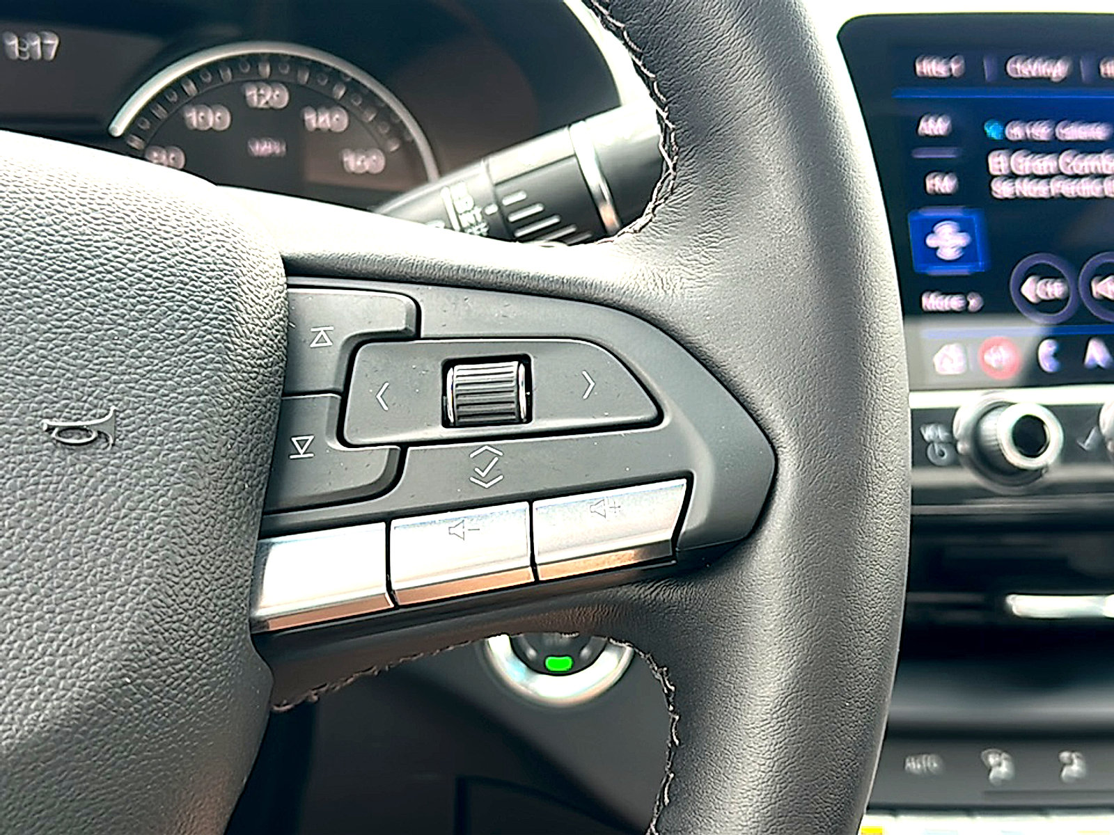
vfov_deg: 37.7
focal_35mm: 38
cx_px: 557
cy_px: 418
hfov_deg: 49.0
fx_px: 1223
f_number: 1.78
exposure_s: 1/96
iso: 50
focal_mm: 6.86
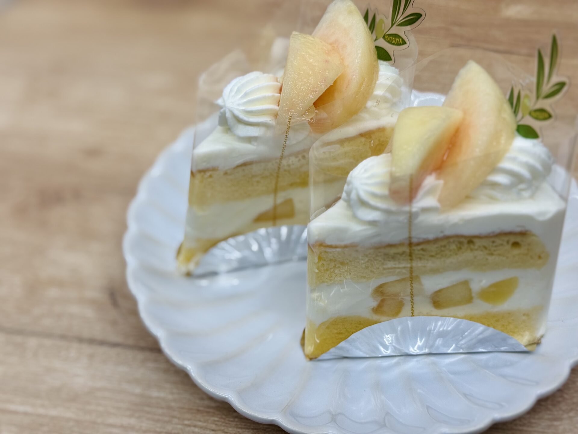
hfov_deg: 39.7
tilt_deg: -46.1
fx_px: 801
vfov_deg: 30.3
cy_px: 217
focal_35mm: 48
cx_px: 289
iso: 64
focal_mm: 6.76
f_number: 1.78
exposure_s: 1/227
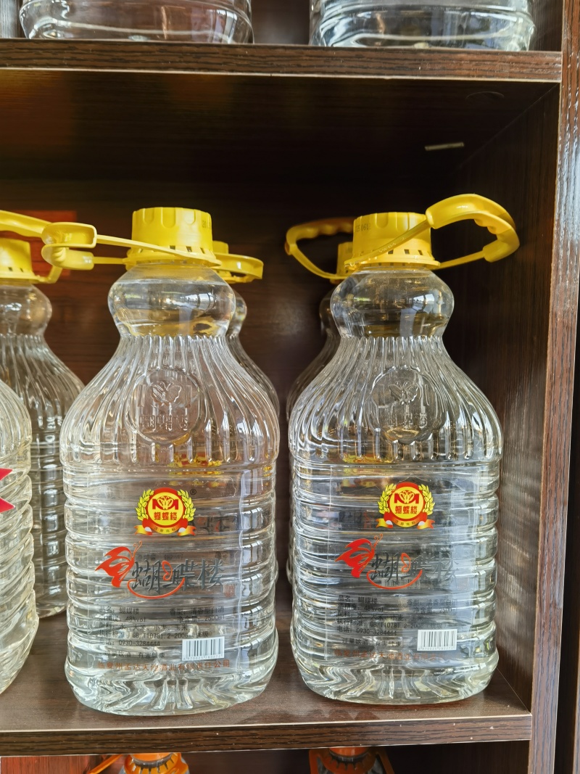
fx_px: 603
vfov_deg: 65.3
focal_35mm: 27
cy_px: 387
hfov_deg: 51.3
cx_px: 290
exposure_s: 1/100
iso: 125
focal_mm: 6.67
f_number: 1.9
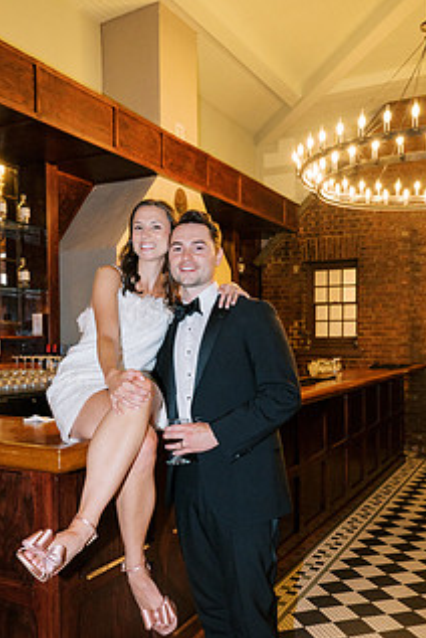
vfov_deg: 55.5
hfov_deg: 38.9
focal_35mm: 34
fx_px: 602
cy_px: 370
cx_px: 200
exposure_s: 1/50
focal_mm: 24
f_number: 5.6
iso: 1600
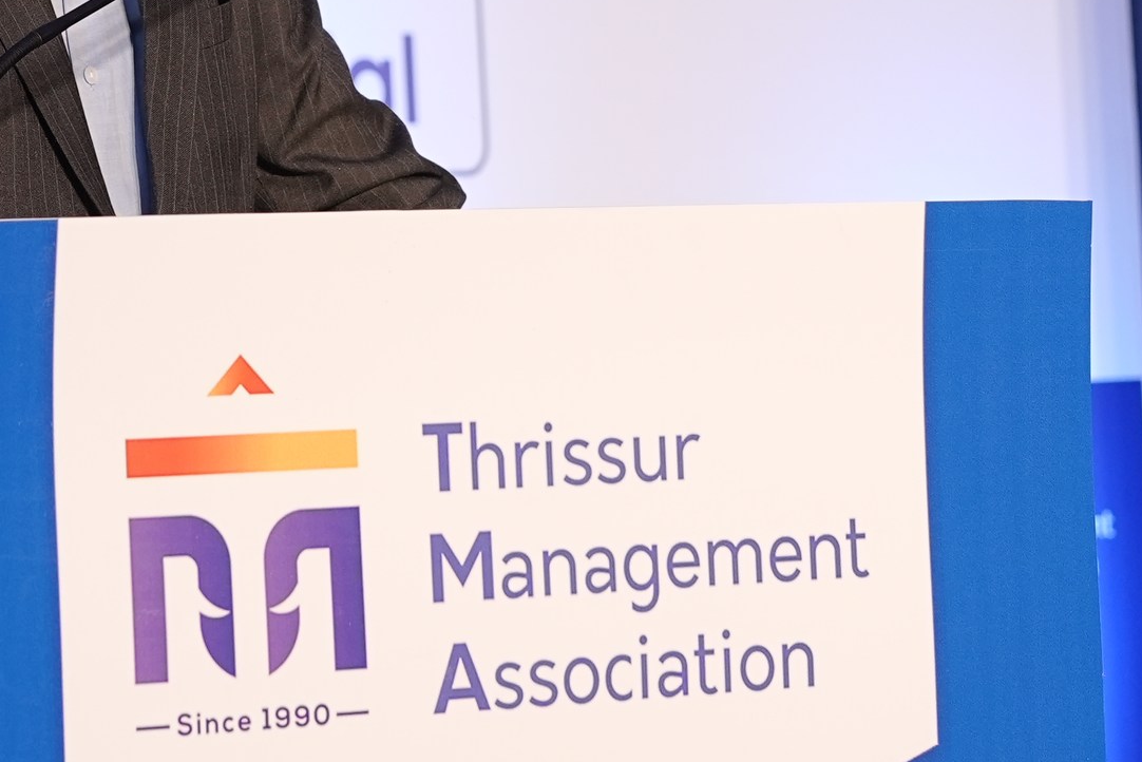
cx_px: 253
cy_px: 43
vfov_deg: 7.1
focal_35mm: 194
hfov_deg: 10.6
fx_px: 6155
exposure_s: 1/160
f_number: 5
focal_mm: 55
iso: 1000
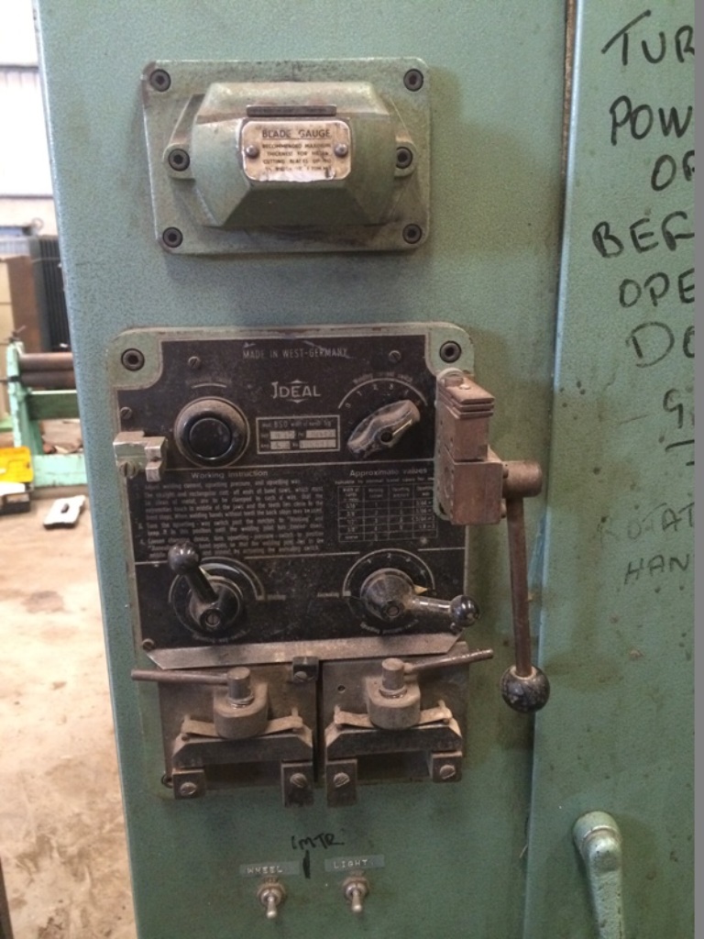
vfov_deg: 60.0
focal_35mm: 30
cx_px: 352
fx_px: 813
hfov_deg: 46.8
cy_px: 470
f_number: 2.2
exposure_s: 1/24
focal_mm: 4.12
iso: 320
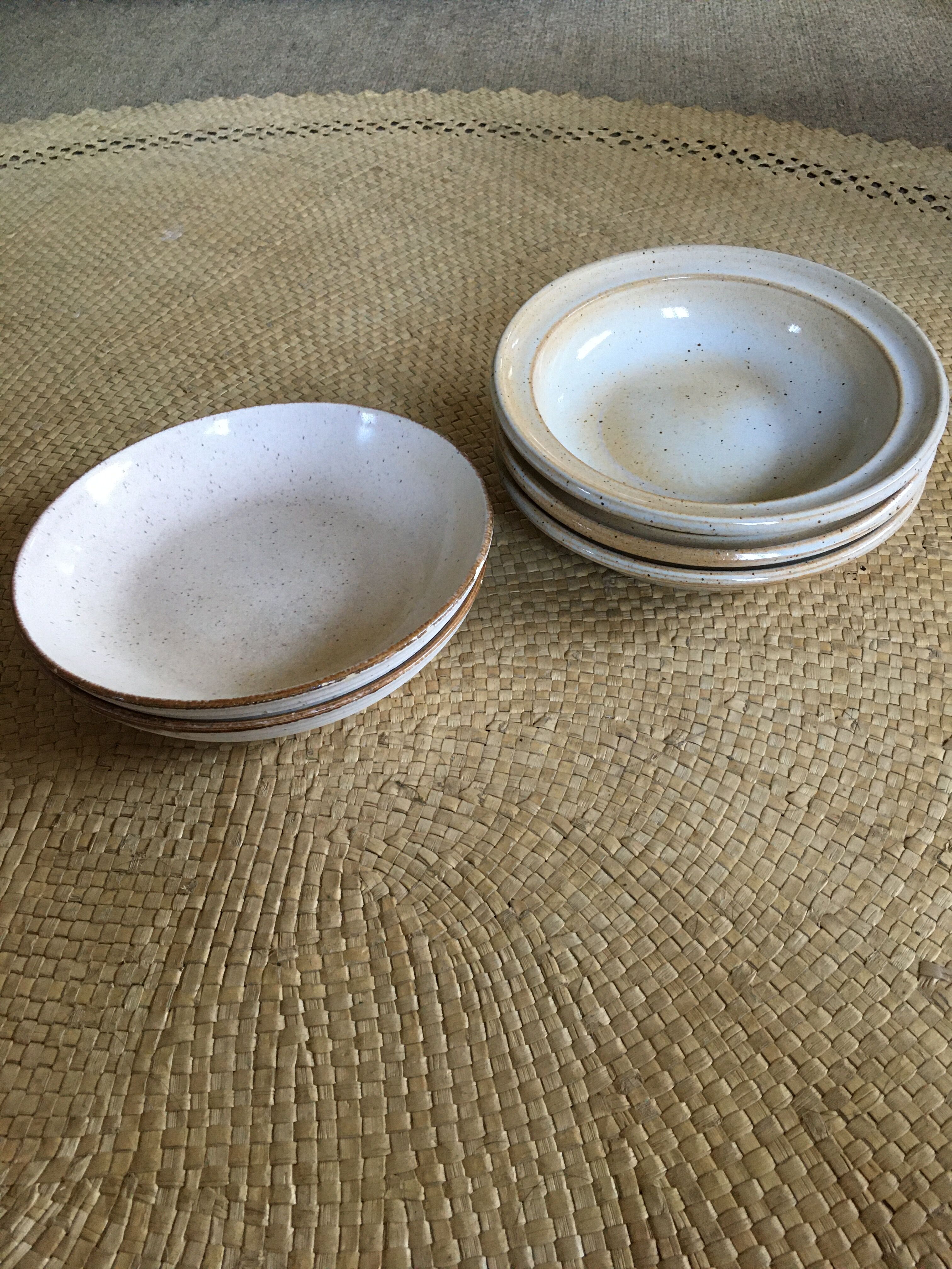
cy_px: 634
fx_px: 1063
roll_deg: +2.5
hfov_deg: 48.2
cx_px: 476
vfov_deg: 61.7
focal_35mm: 29
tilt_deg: -44.5
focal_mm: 4.15
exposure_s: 1/33
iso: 200
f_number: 2.2
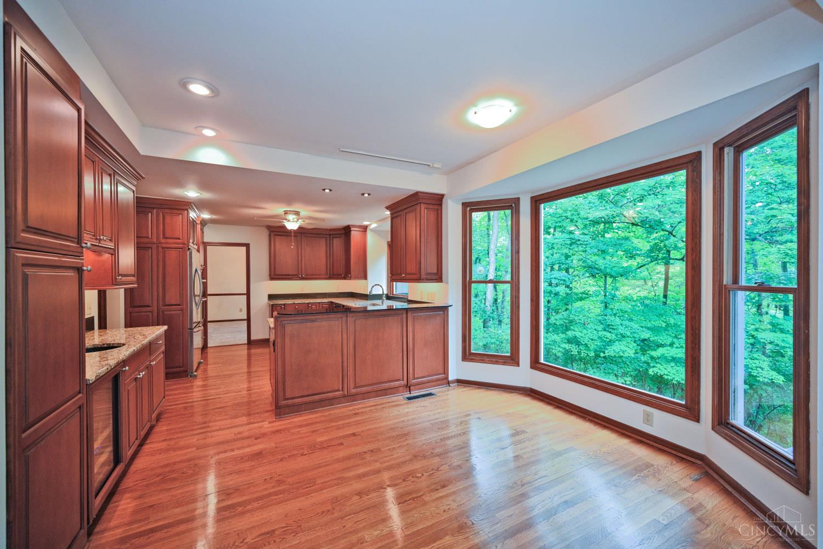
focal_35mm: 14
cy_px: 274
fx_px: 320
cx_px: 412
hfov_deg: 104.3
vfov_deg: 81.2
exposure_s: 1/60
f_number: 4
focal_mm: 14
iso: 900
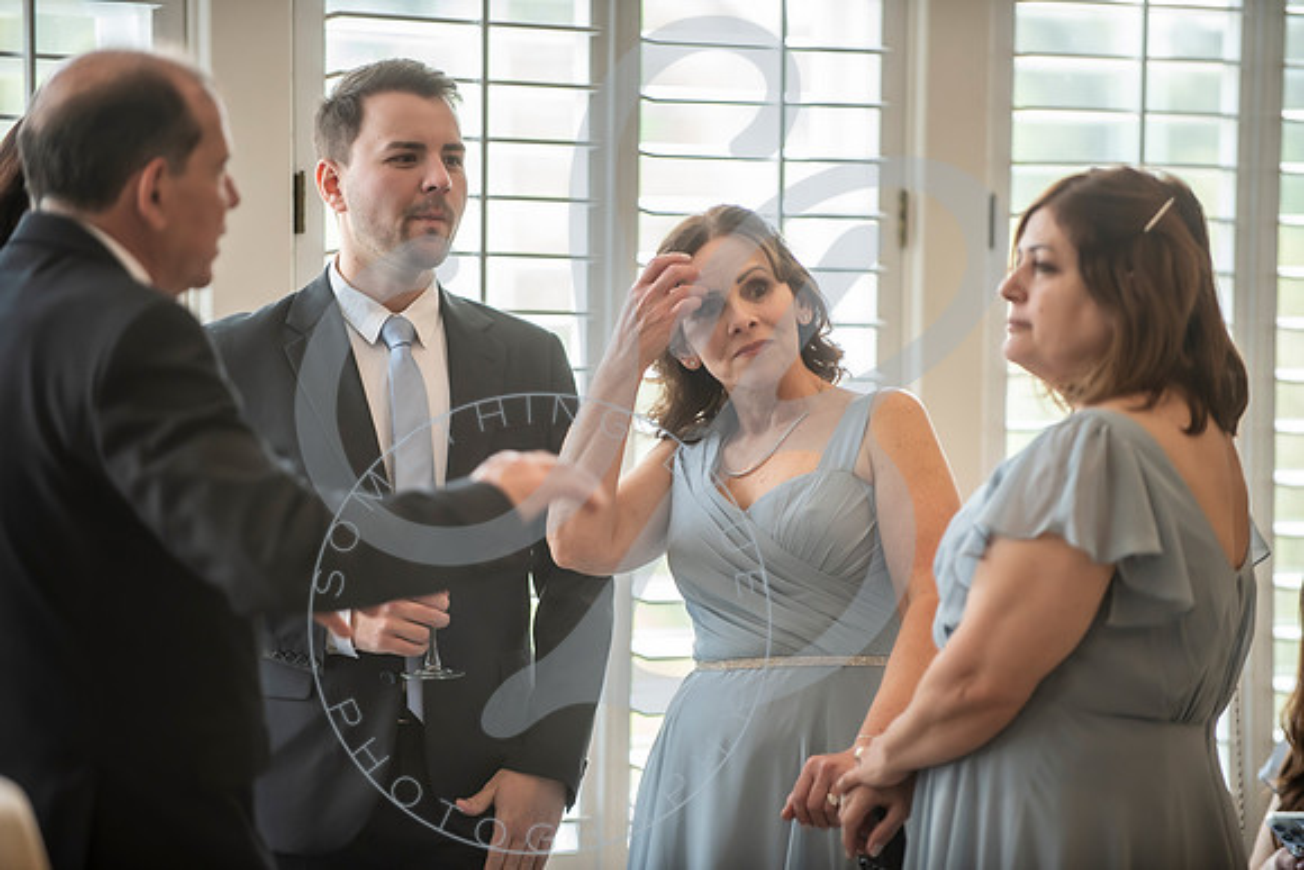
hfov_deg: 10.8
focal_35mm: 190
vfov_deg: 7.2
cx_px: 652
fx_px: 6884
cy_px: 435
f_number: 2.8
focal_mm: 190
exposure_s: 1/250
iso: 640
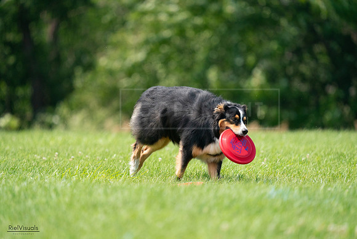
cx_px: 178
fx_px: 5544
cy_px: 120
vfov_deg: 2.5
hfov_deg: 3.7
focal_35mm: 559
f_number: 6.3
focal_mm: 559
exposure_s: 1/4000
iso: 2000
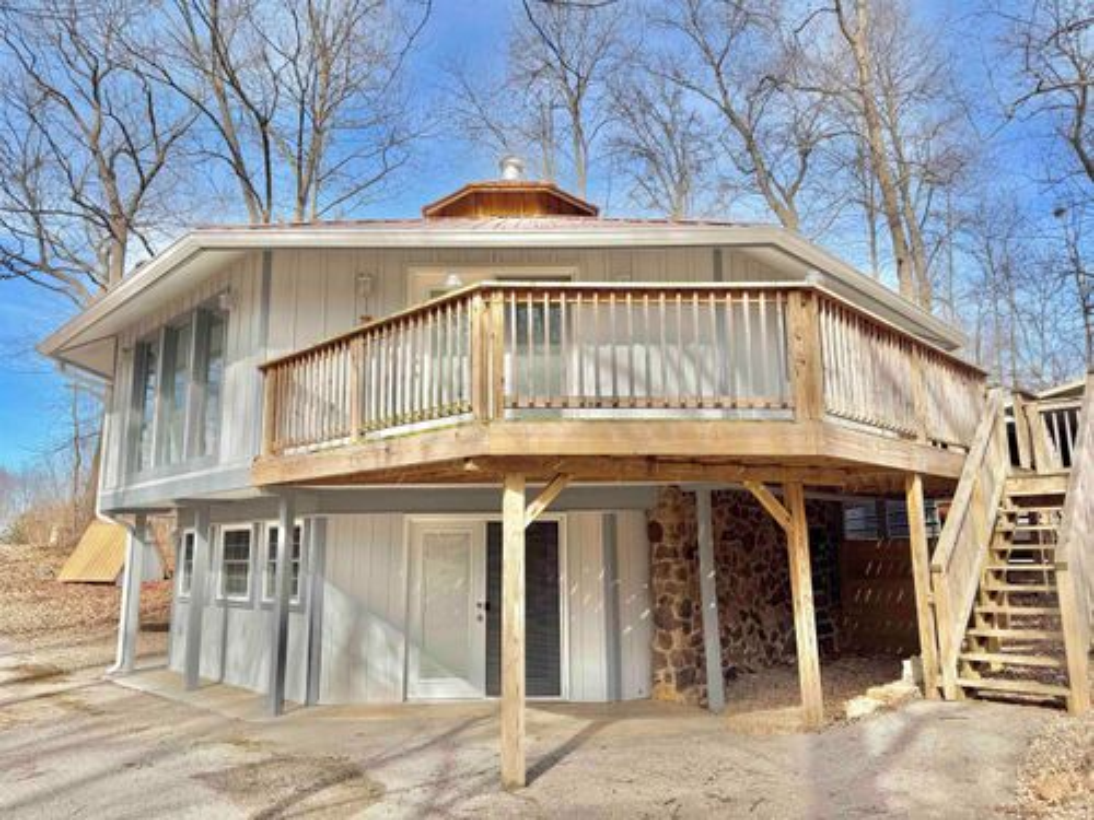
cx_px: 547
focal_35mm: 24
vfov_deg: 56.8
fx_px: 758
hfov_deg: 71.6
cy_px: 410
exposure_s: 1/2000
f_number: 1.78
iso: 80
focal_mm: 6.76
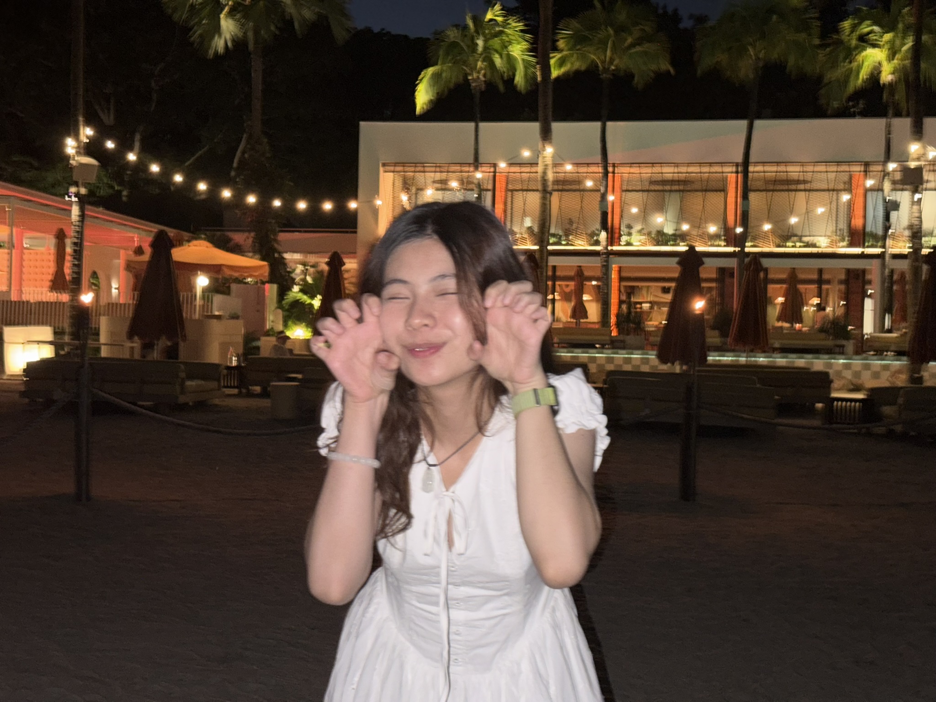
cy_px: 351
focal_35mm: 48
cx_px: 468
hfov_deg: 39.7
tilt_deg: +0.3
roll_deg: -2.0
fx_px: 1298
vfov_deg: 30.3
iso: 100
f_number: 1.78
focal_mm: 6.76
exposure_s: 1/4
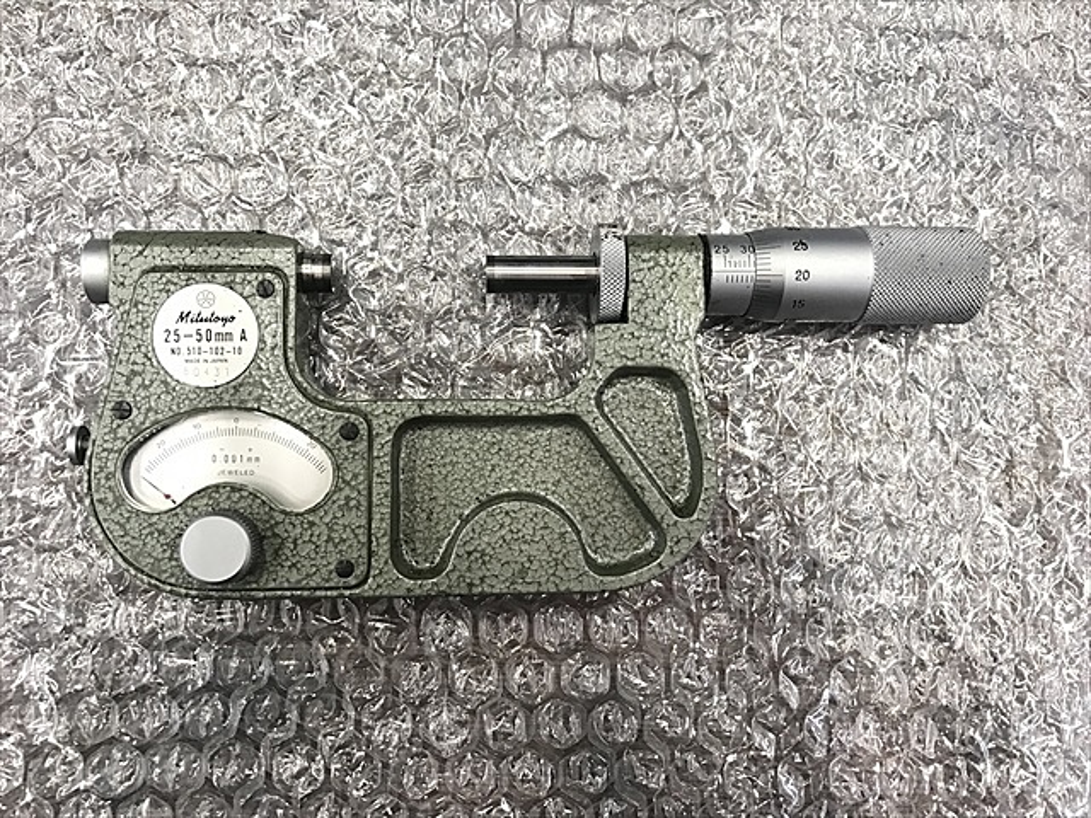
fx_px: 882
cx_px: 546
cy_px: 409
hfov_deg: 63.4
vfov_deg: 49.7
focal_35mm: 28
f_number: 1.8
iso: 40
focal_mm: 3.99
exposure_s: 1/20
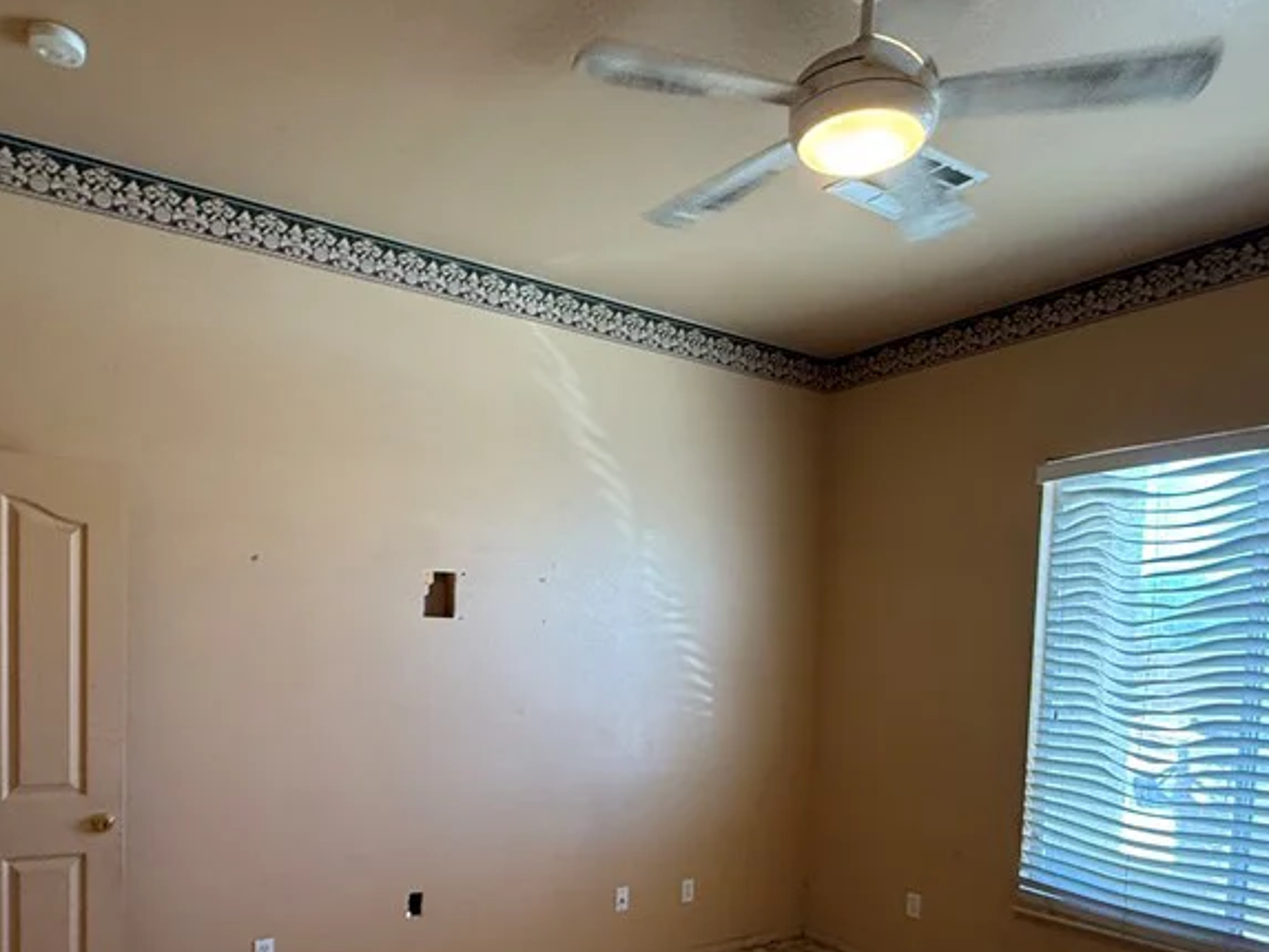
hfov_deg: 69.2
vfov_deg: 52.9
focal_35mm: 25
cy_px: 691
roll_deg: -0.8
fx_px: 917
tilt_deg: -3.7
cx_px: 567
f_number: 2.2
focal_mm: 2.22
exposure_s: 1/60
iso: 250
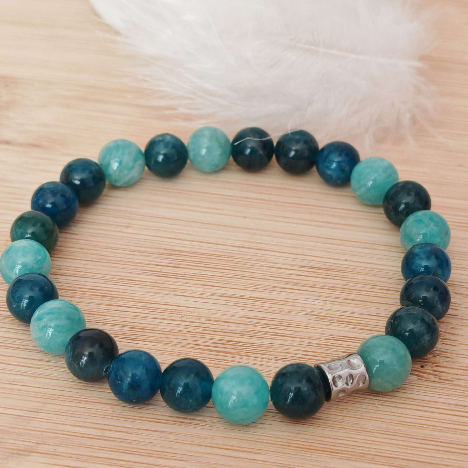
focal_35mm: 81
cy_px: 231
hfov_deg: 21.4
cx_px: 233
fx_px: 1239
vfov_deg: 21.4
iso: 250
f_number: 1.9
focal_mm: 6.67
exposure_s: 1/50
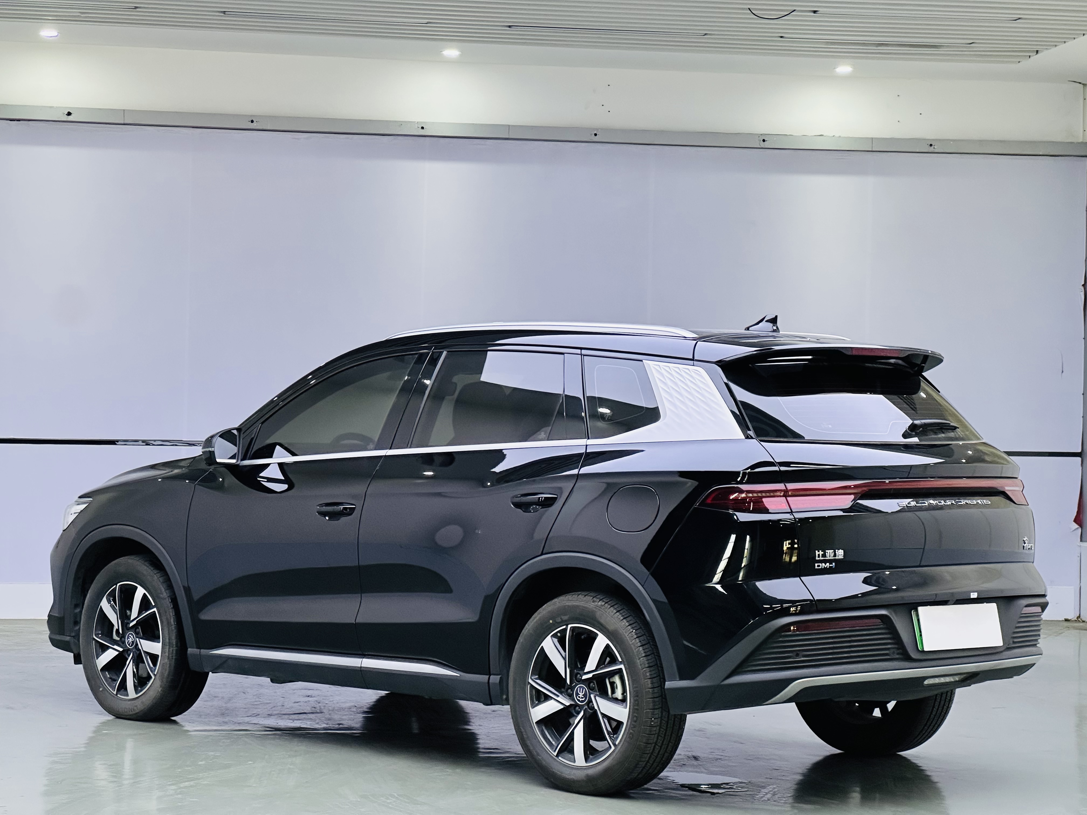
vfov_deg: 19.1
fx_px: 2418
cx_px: 544
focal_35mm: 77
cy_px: 408
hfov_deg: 25.3
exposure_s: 1/100
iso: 320
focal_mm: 9
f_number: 2.8
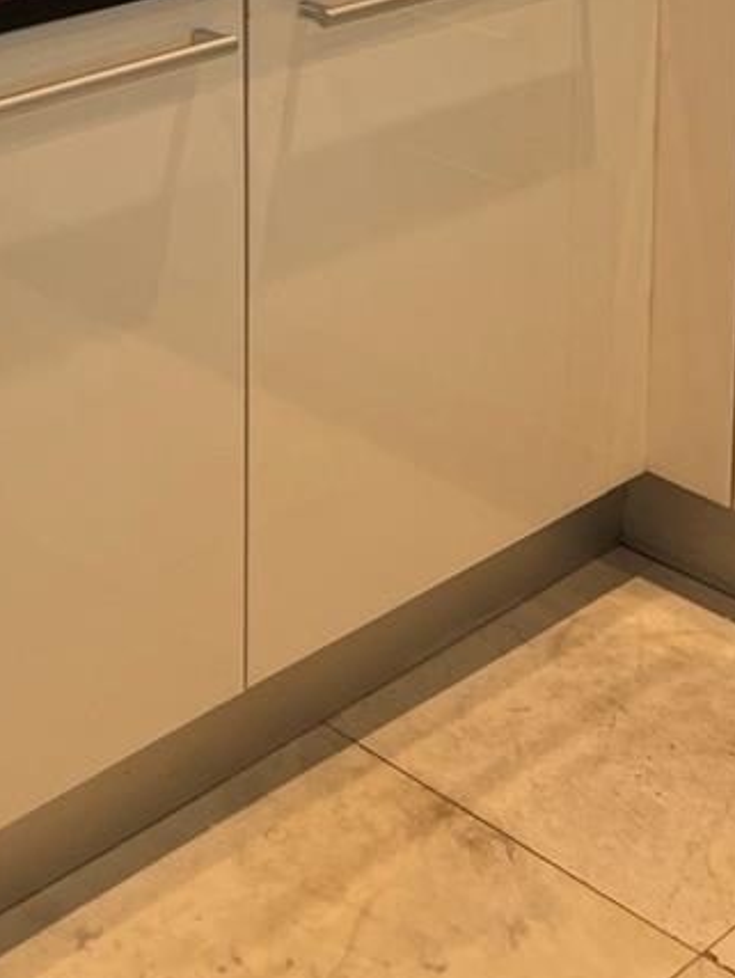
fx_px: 2064
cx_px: -21
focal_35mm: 73
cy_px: -325
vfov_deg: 23.3
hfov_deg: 19.5
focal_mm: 5.7
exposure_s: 1/120
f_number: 1.5
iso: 40
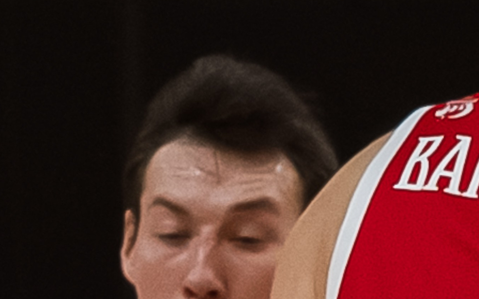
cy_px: 954
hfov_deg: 1.6
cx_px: 766
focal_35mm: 1308
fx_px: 17070
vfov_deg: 1.0
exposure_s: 1/2000
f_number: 5.6
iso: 3200
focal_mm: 95
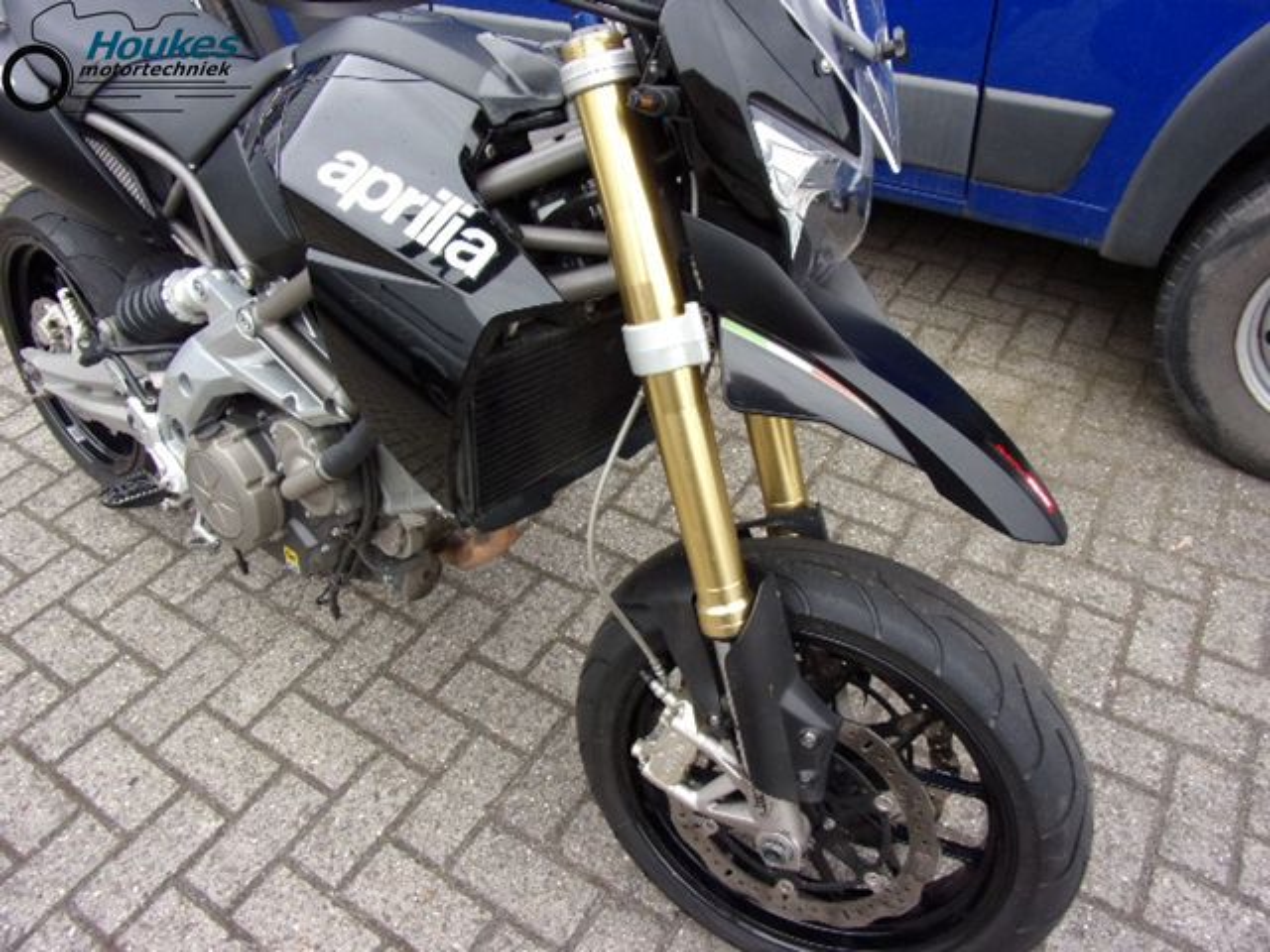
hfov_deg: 71.6
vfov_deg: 56.8
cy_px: 476
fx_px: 881
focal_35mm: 24
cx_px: 635
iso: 80
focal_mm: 4.3
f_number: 3.3
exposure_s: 1/100
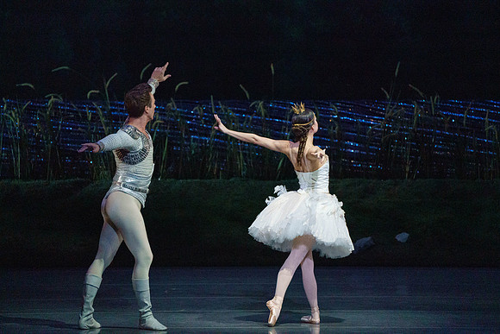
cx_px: 250
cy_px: 167
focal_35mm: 400
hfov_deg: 5.2
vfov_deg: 3.4
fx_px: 5557
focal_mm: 400
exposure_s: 1/320
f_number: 5.6
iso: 8000
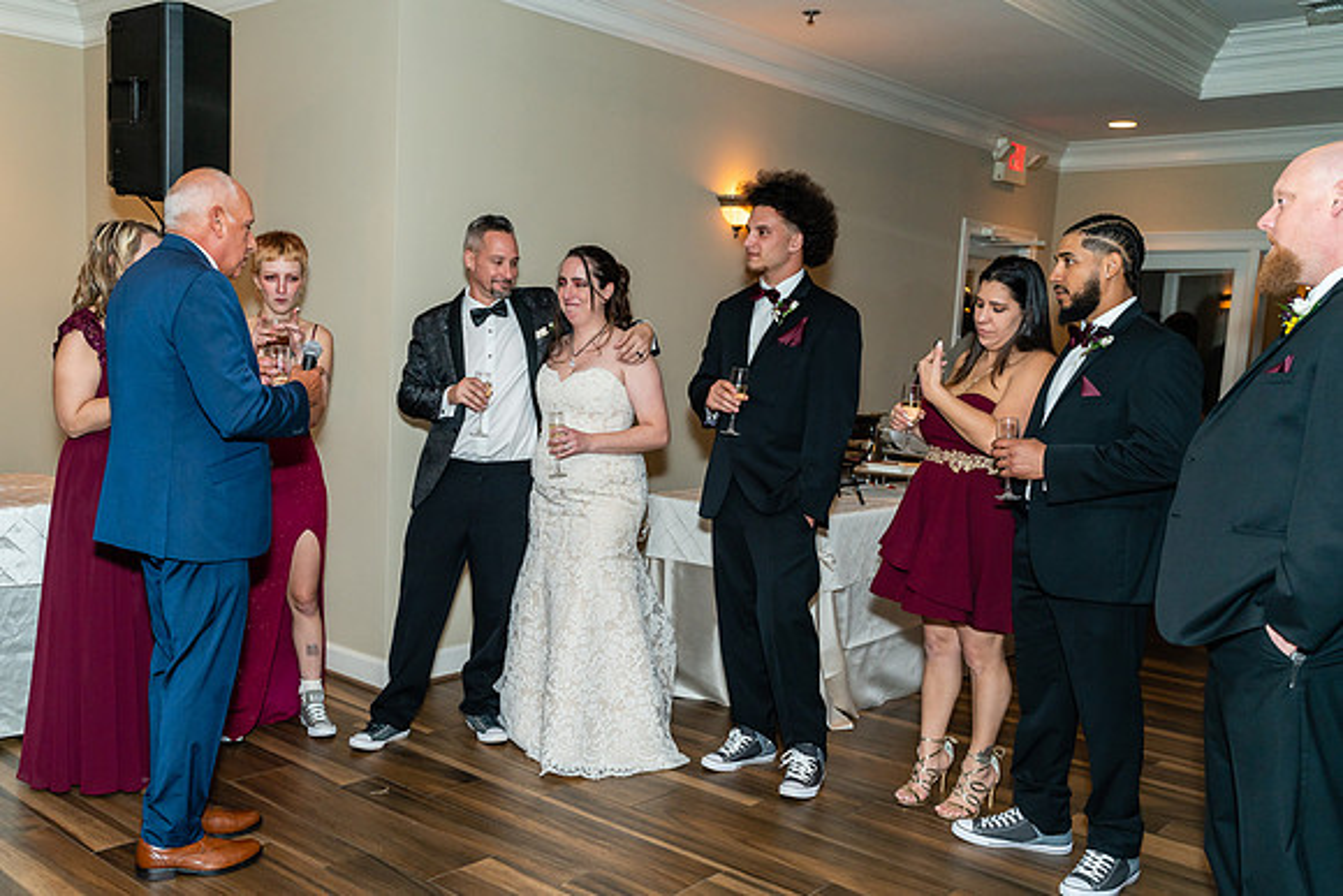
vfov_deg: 39.8
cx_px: 559
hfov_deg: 56.7
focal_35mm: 33
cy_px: 507
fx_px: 1236
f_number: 4.5
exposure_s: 1/80
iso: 800
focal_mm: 28
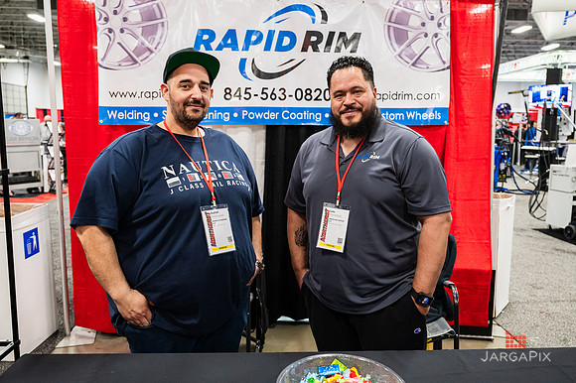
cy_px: 182
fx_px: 474
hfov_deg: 62.6
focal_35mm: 30
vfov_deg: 44.0
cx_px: 289
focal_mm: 28
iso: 4000
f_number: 4
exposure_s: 1/200
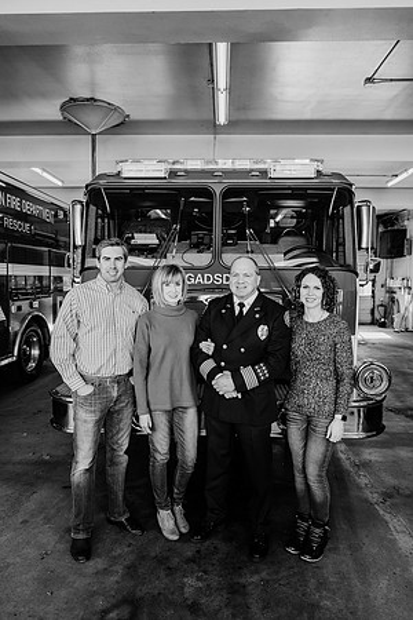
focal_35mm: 24
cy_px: 310
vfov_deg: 73.7
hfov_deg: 53.1
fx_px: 413
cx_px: 206
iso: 250
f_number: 3.2
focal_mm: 24
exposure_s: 1/250
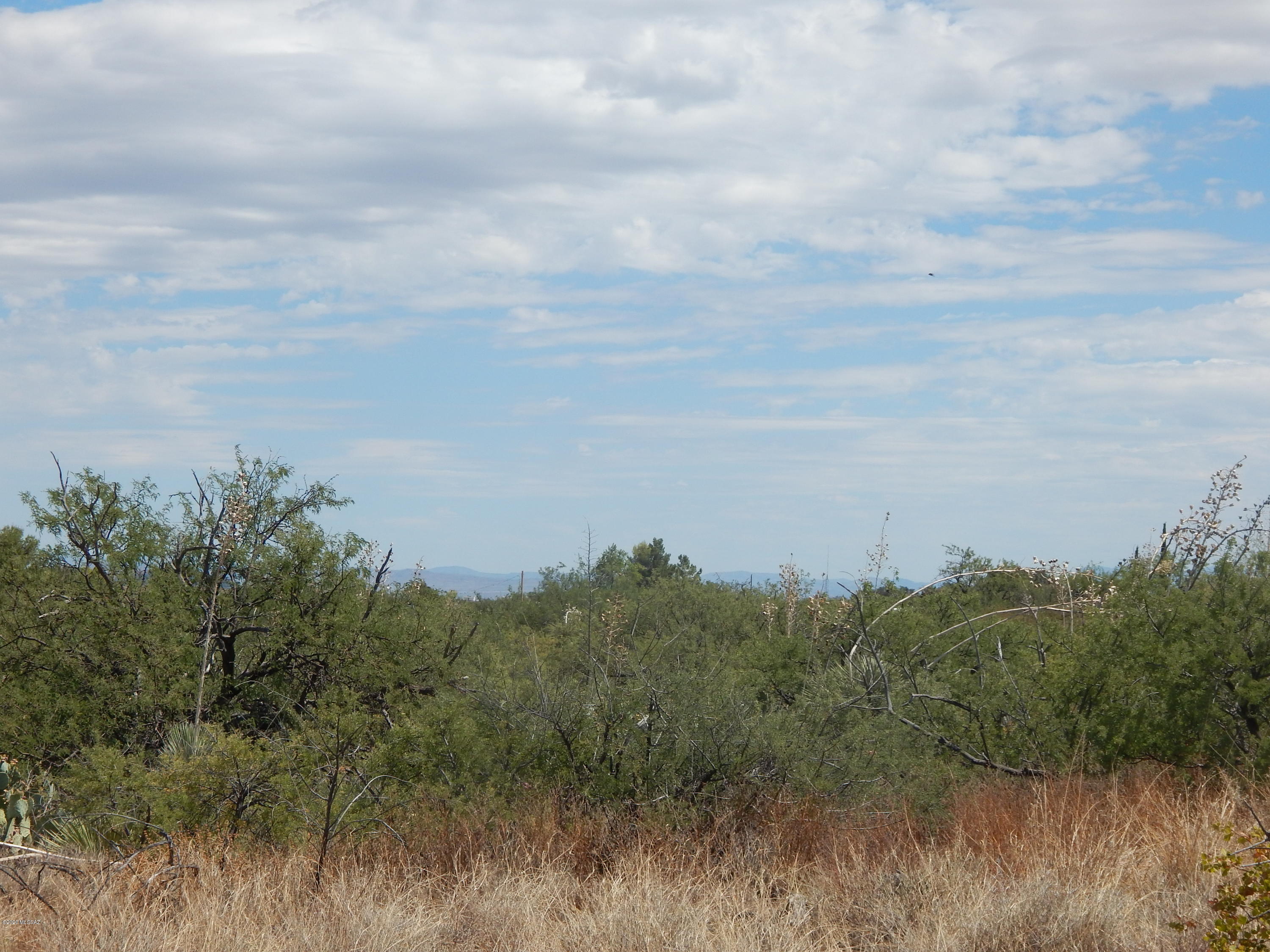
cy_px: 476
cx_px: 635
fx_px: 2531
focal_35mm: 69
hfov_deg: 28.2
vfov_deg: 21.3
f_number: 8.2
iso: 125
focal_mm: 12.3
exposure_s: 1/400
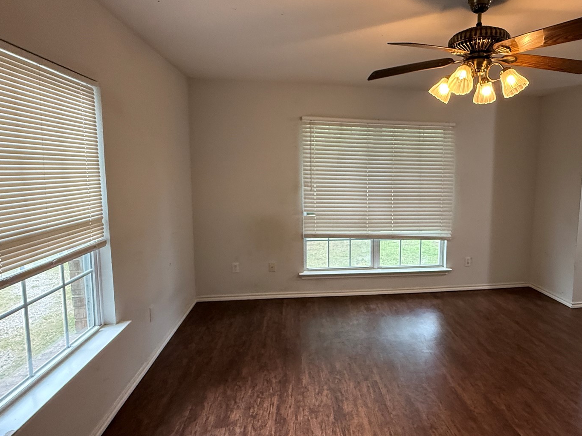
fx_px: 353
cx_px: 353
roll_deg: +0.4
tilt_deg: -6.8
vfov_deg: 63.4
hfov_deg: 78.0
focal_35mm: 21
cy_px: 209
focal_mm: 2.22
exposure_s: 1/120
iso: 320
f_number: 2.2
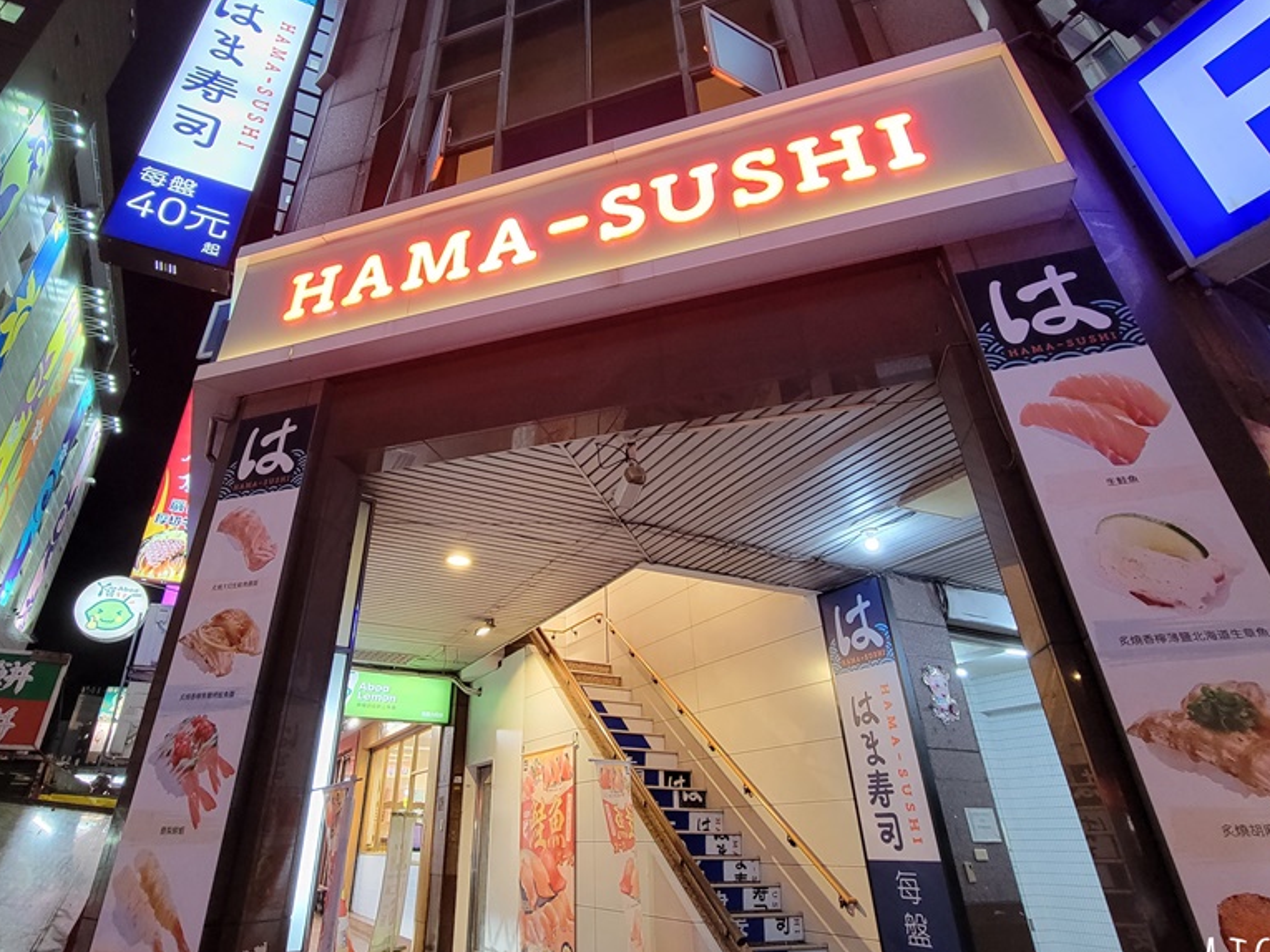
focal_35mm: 17
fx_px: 624
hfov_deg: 90.6
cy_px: 405
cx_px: 556
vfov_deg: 74.3
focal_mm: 2.2
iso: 640
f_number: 2.2
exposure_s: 1/30
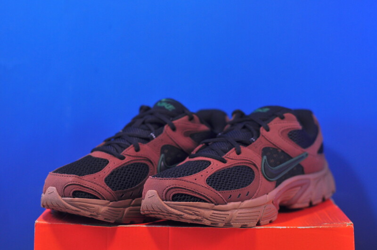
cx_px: 188
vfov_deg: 18.1
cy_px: 125
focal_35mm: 75
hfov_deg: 27.0
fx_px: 784
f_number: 2.5
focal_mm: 50
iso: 250
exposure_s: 1/320
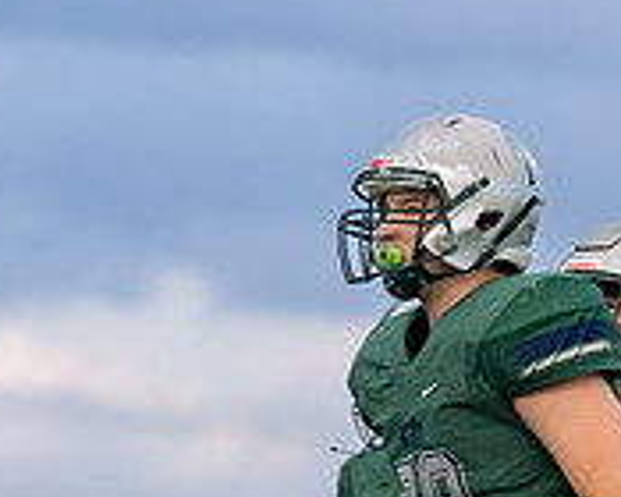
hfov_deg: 3.7
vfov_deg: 3.0
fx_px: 9557
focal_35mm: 520
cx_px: 599
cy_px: 633
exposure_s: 1/1250
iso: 250
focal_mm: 129
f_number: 2.8
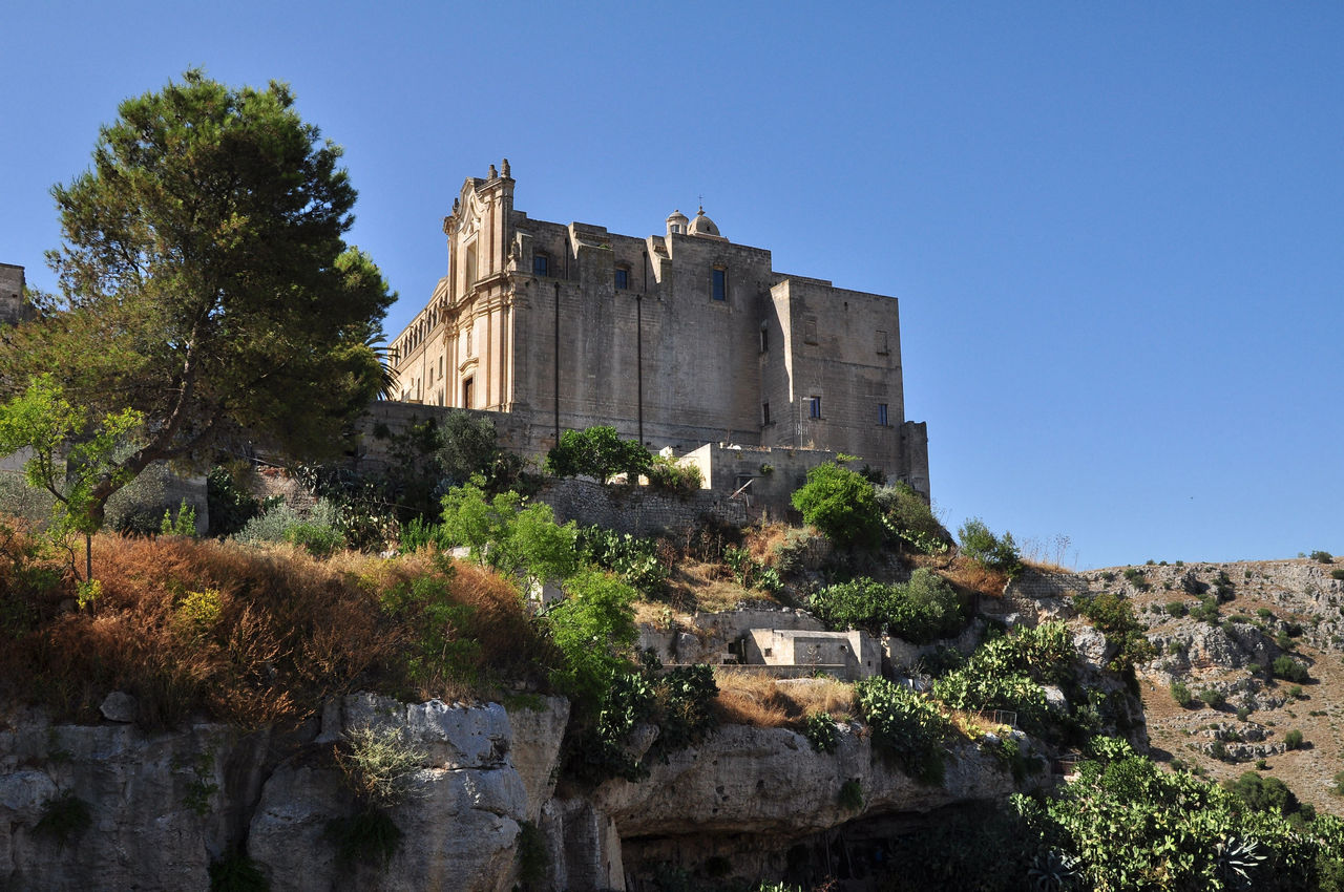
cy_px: 446
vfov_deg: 36.8
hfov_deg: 53.2
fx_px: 1342
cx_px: 672
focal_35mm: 36
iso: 200
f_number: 11
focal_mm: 24
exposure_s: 1/320
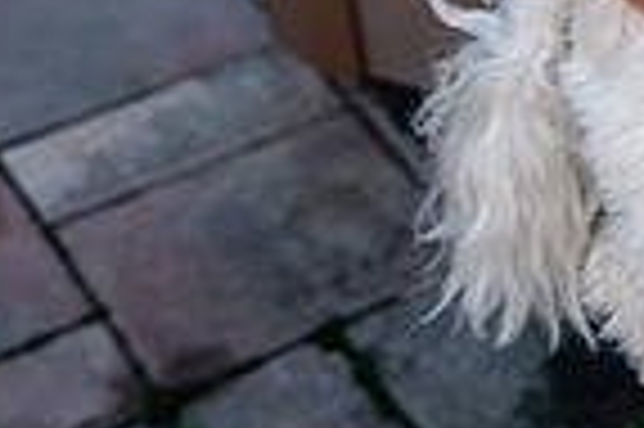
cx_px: 1243
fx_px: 2752
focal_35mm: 154
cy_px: -268
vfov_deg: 8.6
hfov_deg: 12.0
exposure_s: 1/100
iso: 400
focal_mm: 38
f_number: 2.8
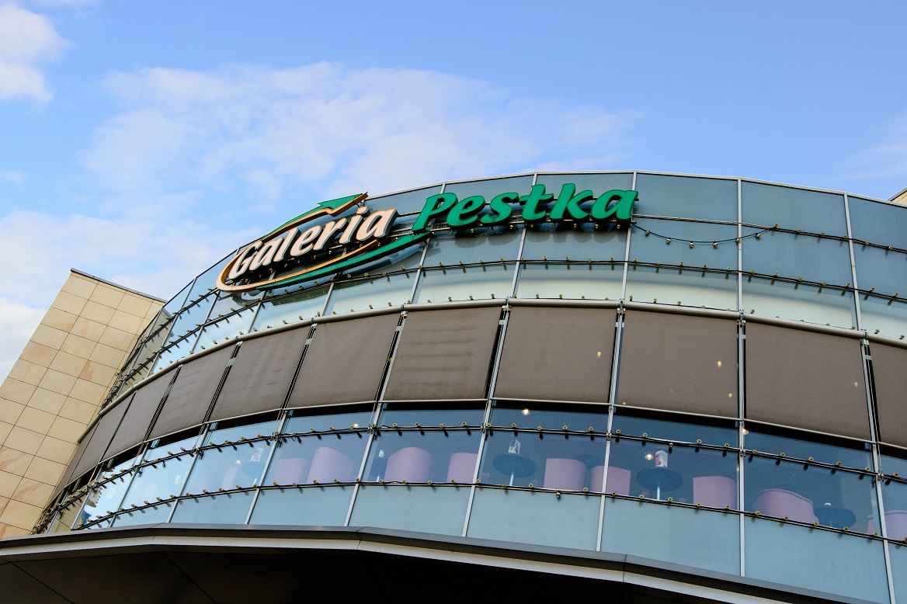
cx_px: 454
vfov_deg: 36.9
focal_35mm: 36
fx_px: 907
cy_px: 302
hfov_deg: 53.1
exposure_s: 1/250
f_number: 8
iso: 800
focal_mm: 24
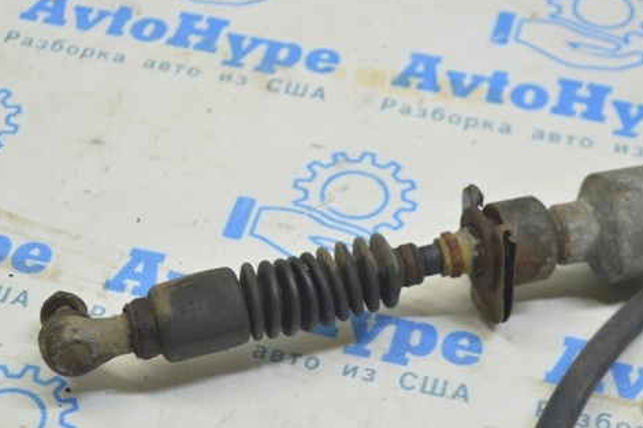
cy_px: 262
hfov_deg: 20.8
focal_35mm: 98
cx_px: 280
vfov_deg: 13.9
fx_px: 1750
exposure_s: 1/20
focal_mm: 48
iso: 400
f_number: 5.6
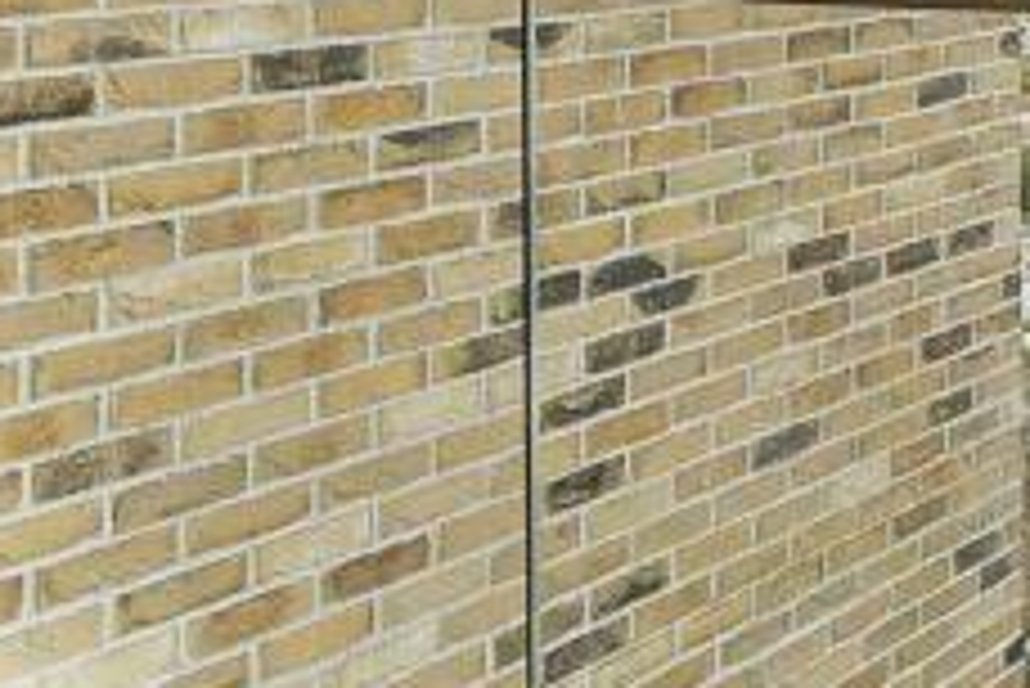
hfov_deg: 25.3
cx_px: 1390
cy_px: -146
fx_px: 1918
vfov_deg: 19.2
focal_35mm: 67
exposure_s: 1/100
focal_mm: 10
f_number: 8
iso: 160
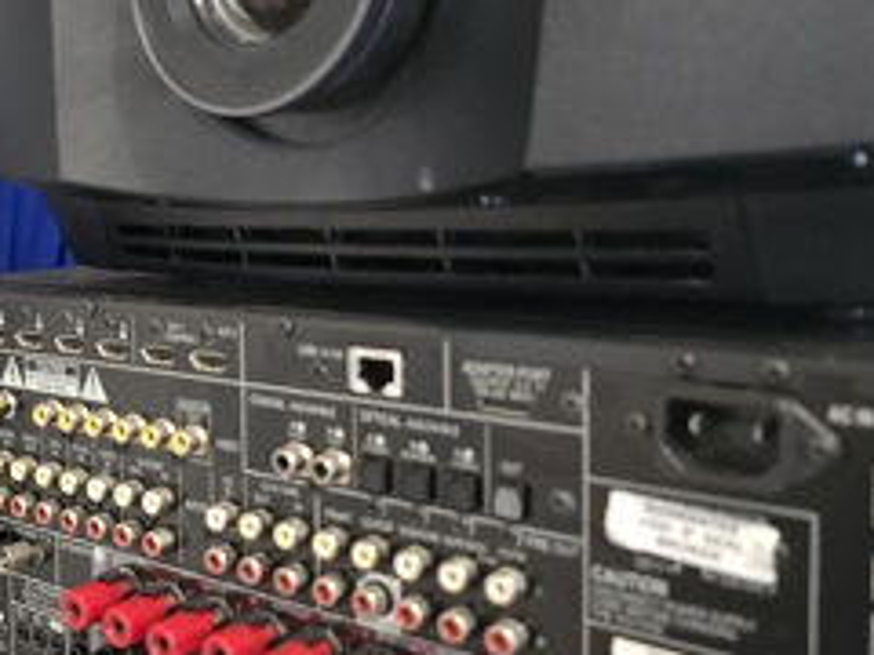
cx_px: 84
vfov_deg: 30.1
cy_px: 238
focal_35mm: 48
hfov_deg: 37.1
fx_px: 1212
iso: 1250
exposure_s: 1/20
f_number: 1.7
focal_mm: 6.3
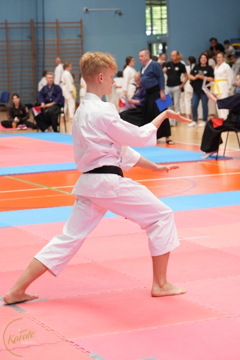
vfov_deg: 19.5
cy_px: 180
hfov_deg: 13.0
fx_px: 1050
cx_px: 120
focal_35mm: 105
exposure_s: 1/200
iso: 800
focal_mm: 105
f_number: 5.6
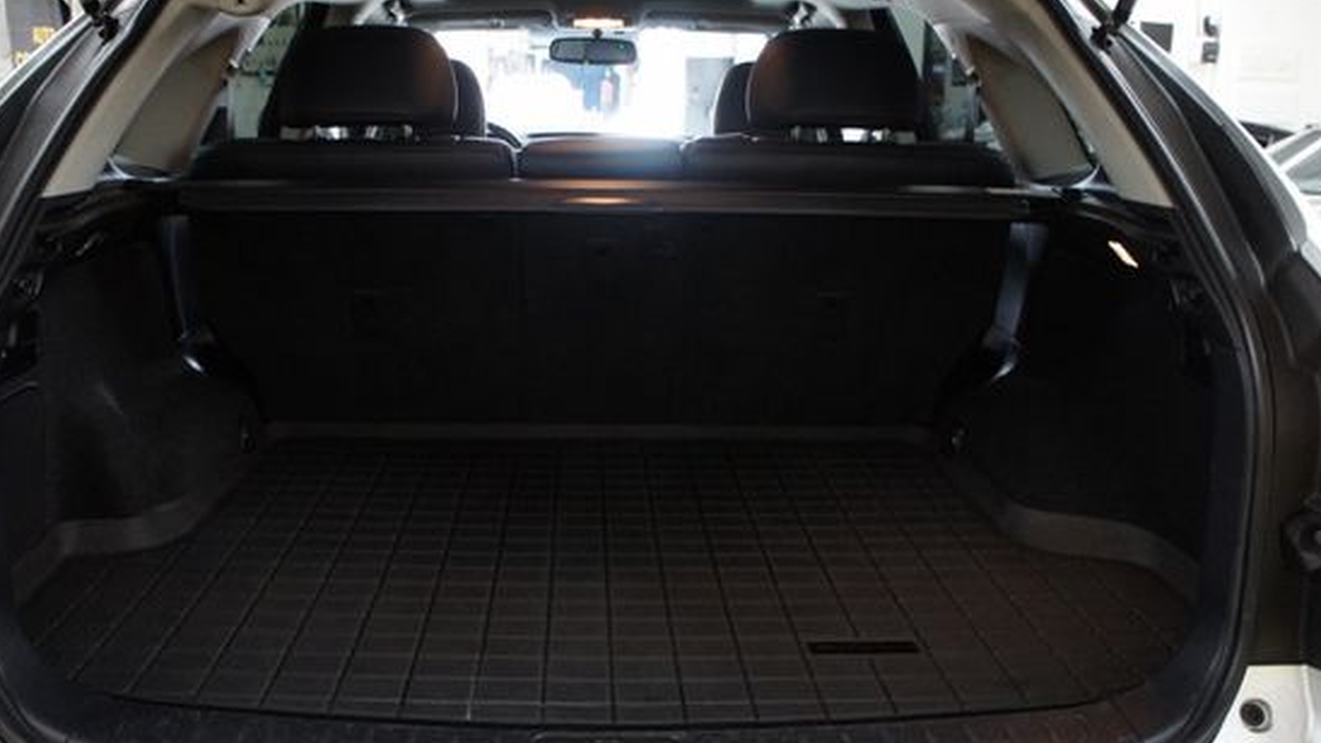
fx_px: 1156
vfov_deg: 35.6
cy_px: 388
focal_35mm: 33
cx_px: 605
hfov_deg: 59.4
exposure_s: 1/30
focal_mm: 18
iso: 1000
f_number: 3.5
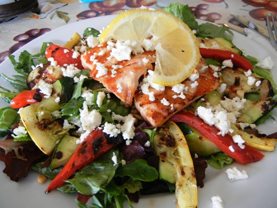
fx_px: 240
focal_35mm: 30
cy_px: 104
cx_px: 138
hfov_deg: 60.0
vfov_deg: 46.8
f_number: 3.5
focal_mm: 5.4
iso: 244
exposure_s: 1/30
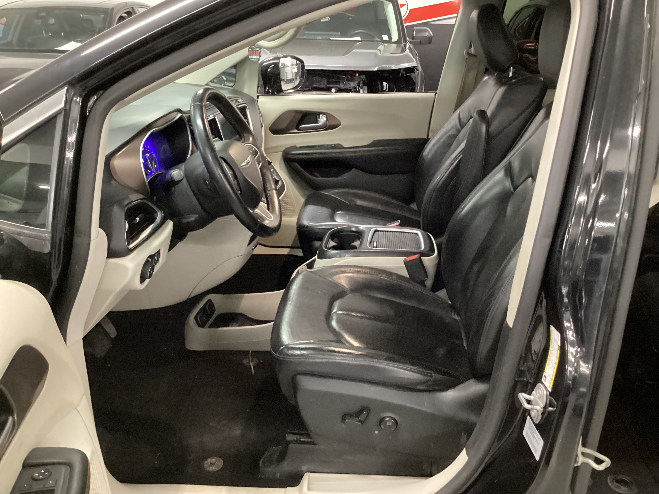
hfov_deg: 58.4
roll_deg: -2.7
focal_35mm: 31
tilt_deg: -25.2
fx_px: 590
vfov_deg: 45.4
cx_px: 330
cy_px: 247
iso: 640
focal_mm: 3.3
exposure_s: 1/25
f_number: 2.4
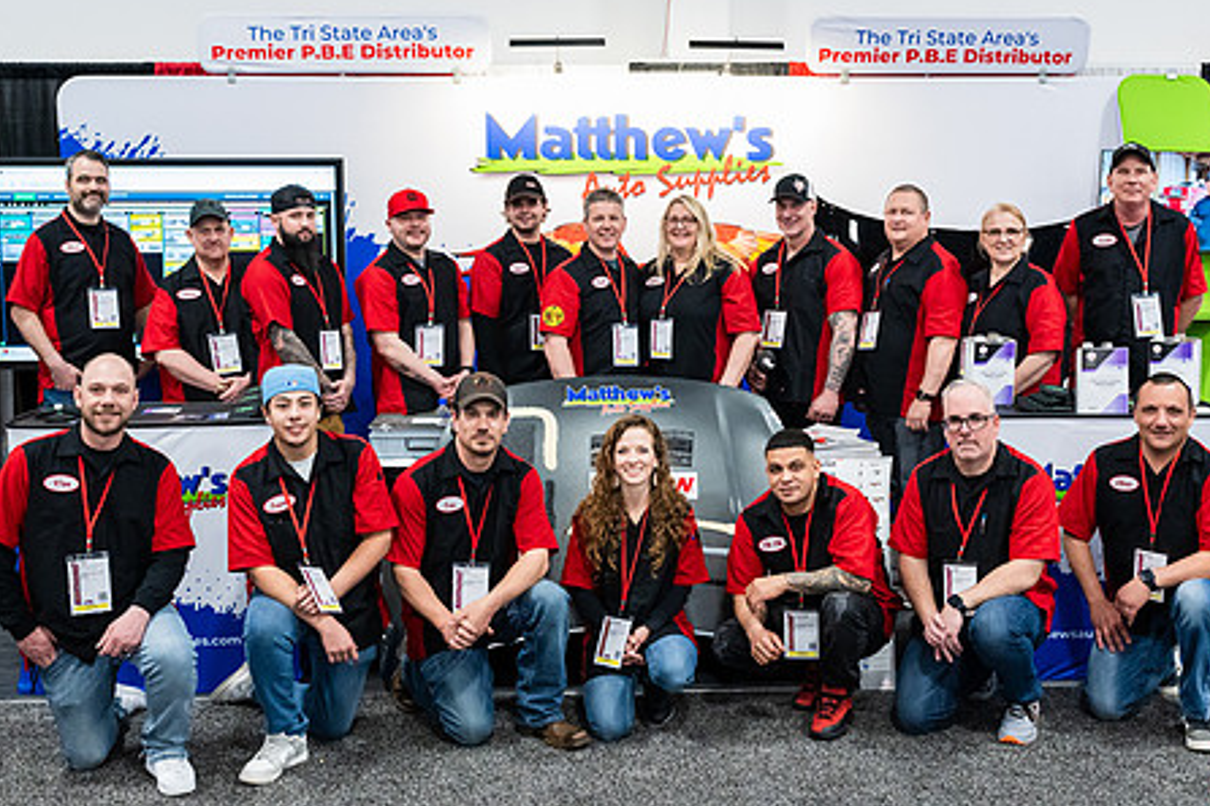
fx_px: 1545
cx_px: 632
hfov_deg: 42.7
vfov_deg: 29.2
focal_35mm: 46
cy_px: 369
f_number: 5
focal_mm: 35
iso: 6400
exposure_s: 1/200
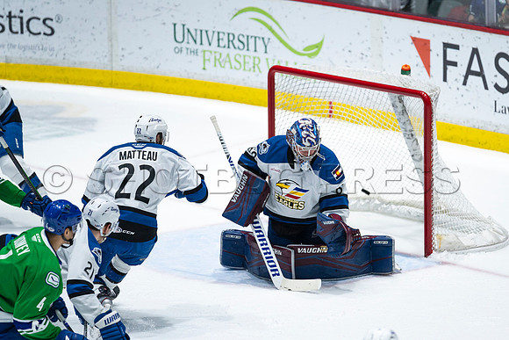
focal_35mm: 272
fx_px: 3842
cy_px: 127
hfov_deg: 7.6
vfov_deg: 5.1
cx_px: 326
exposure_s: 1/1250
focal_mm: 200
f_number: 2.8
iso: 1250
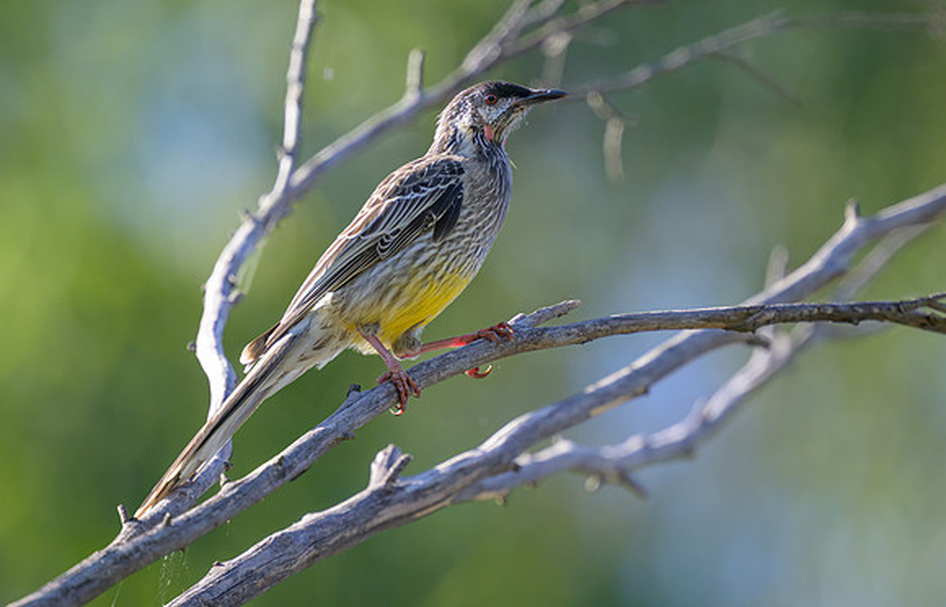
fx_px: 25469
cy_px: 288
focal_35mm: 981
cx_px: 509
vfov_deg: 1.4
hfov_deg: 2.1
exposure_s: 1/2000
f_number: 5.6
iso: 1400
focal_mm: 800
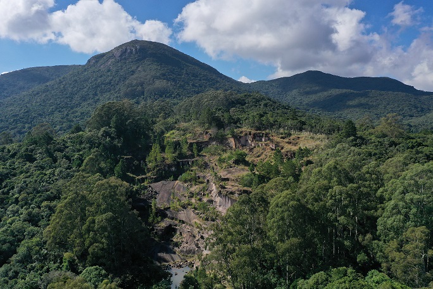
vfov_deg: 46.4
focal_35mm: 28
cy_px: 144
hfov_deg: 65.5
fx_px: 337
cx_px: 216
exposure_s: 1/800
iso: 100
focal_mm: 10.26
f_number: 6.3
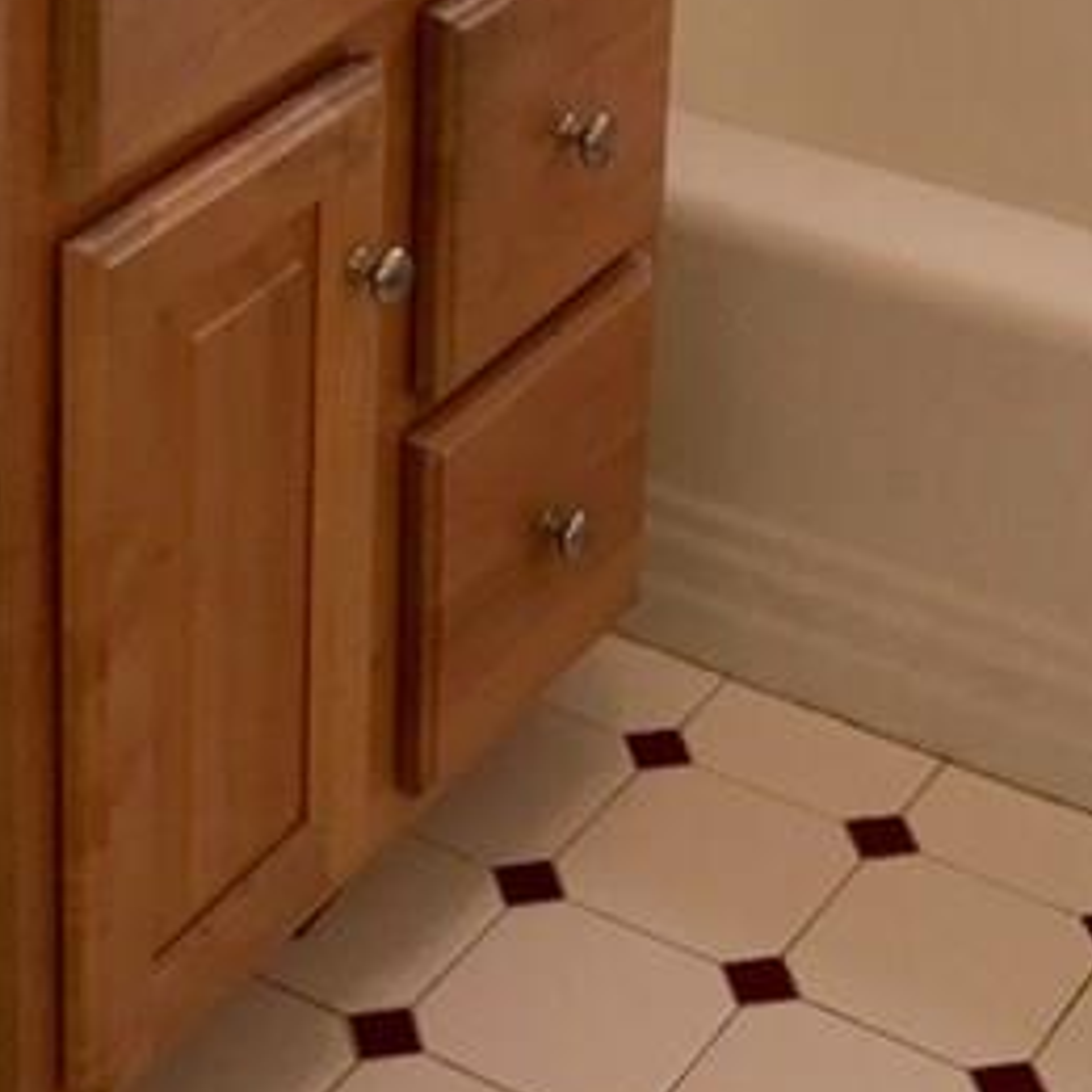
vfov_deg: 16.5
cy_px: -202
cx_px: 449
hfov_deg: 17.2
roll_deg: -1.2
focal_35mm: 101
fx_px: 3605
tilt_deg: -20.9
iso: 25
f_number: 2.2
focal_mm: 4.15
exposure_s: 1/80
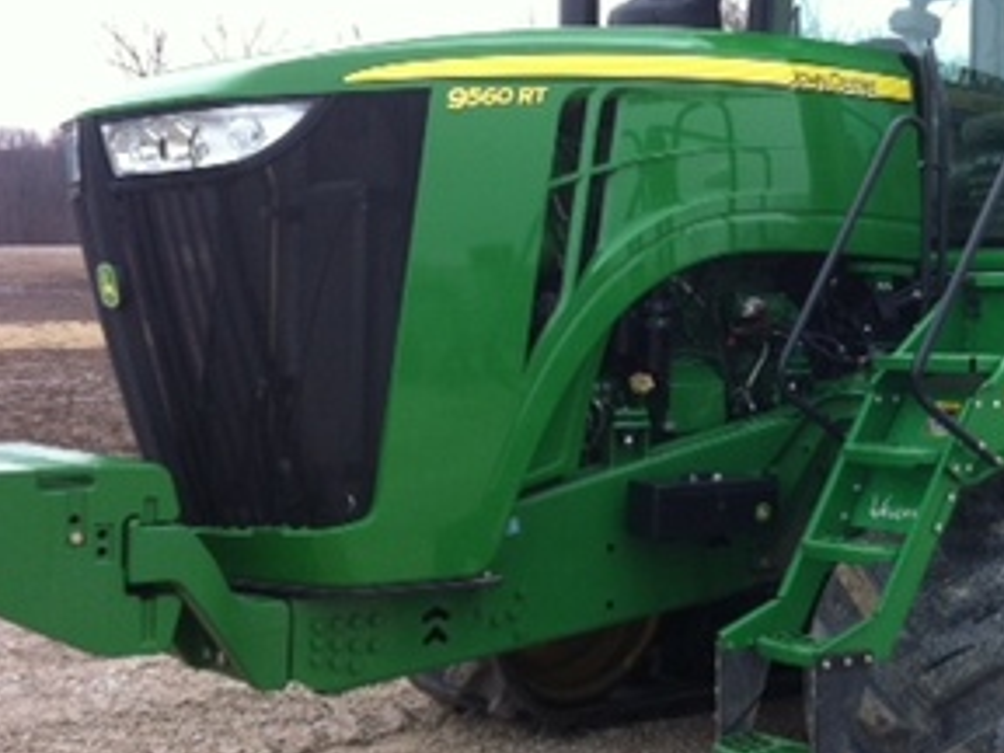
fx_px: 1914
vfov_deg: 22.2
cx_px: 865
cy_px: 328
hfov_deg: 28.5
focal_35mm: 66
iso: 80
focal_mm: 3.85
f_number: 2.8
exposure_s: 1/238
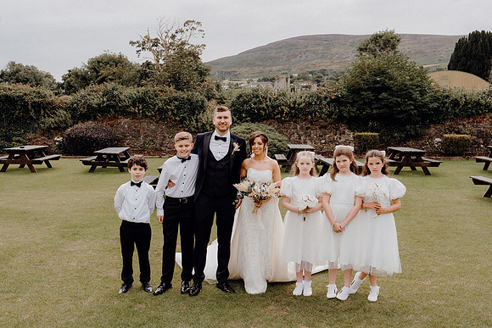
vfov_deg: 37.9
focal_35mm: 35
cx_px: 246
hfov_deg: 54.4
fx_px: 478
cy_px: 164
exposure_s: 1/160
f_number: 6.3
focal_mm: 35
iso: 125
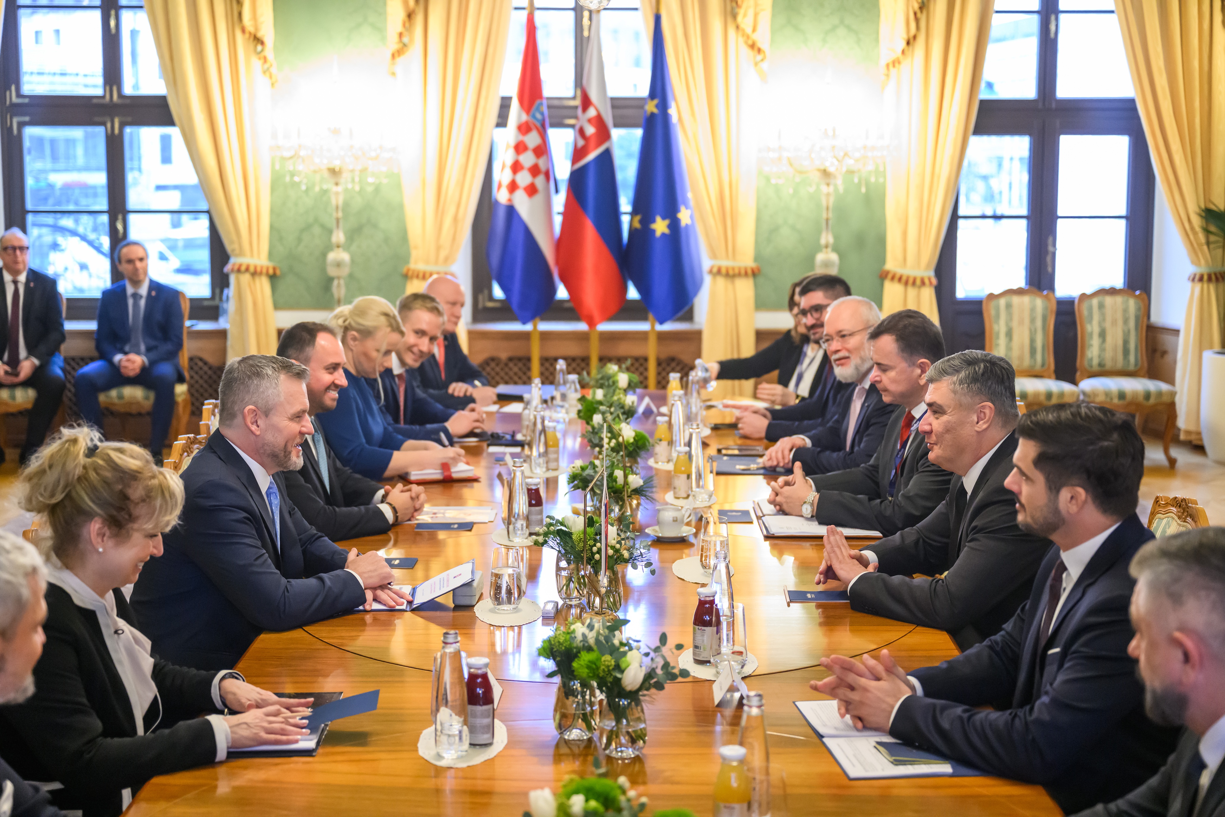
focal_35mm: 52
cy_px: 408
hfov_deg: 38.2
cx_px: 612
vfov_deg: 26.0
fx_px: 1769
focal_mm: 52
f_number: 2.8
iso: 6400
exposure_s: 1/250
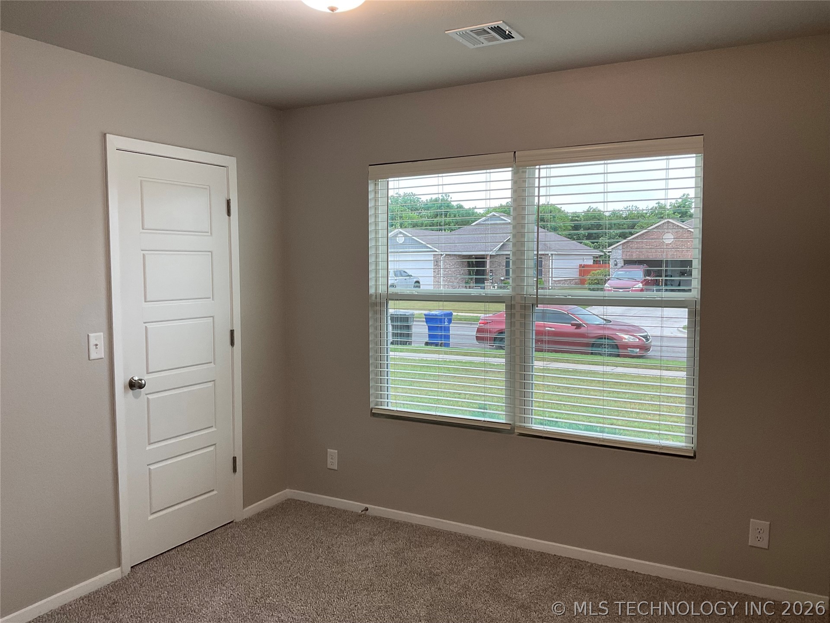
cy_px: 312
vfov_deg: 48.2
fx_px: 695
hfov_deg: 61.7
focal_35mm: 29
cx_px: 415
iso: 40
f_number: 1.8
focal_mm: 3
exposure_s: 1/60
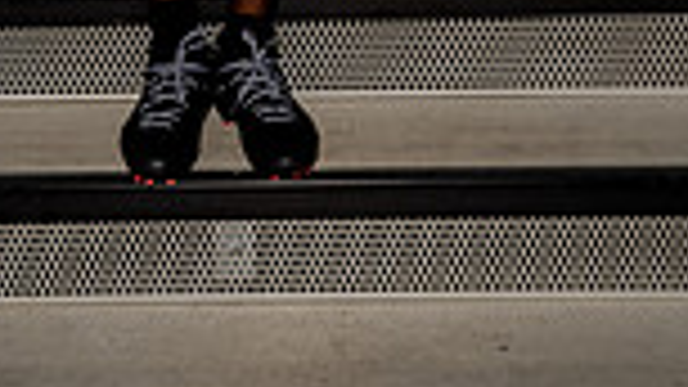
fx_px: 2025
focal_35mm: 111
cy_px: -536
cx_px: 211
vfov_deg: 9.7
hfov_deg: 19.2
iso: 100
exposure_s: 1/250
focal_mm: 36
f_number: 6.3
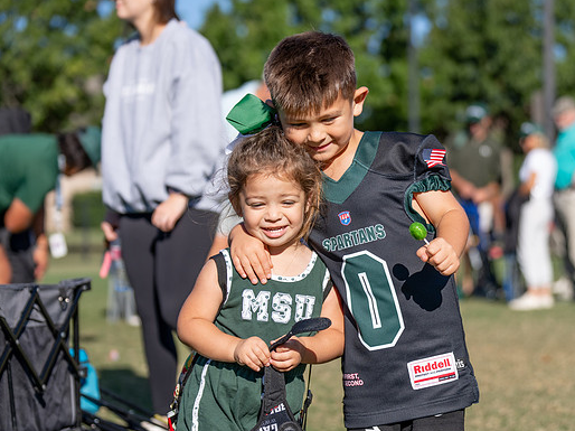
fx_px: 1644
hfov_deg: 19.8
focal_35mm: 99
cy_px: 225
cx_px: 328
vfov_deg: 14.9
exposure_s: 1/2500
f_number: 2.8
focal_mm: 70
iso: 160
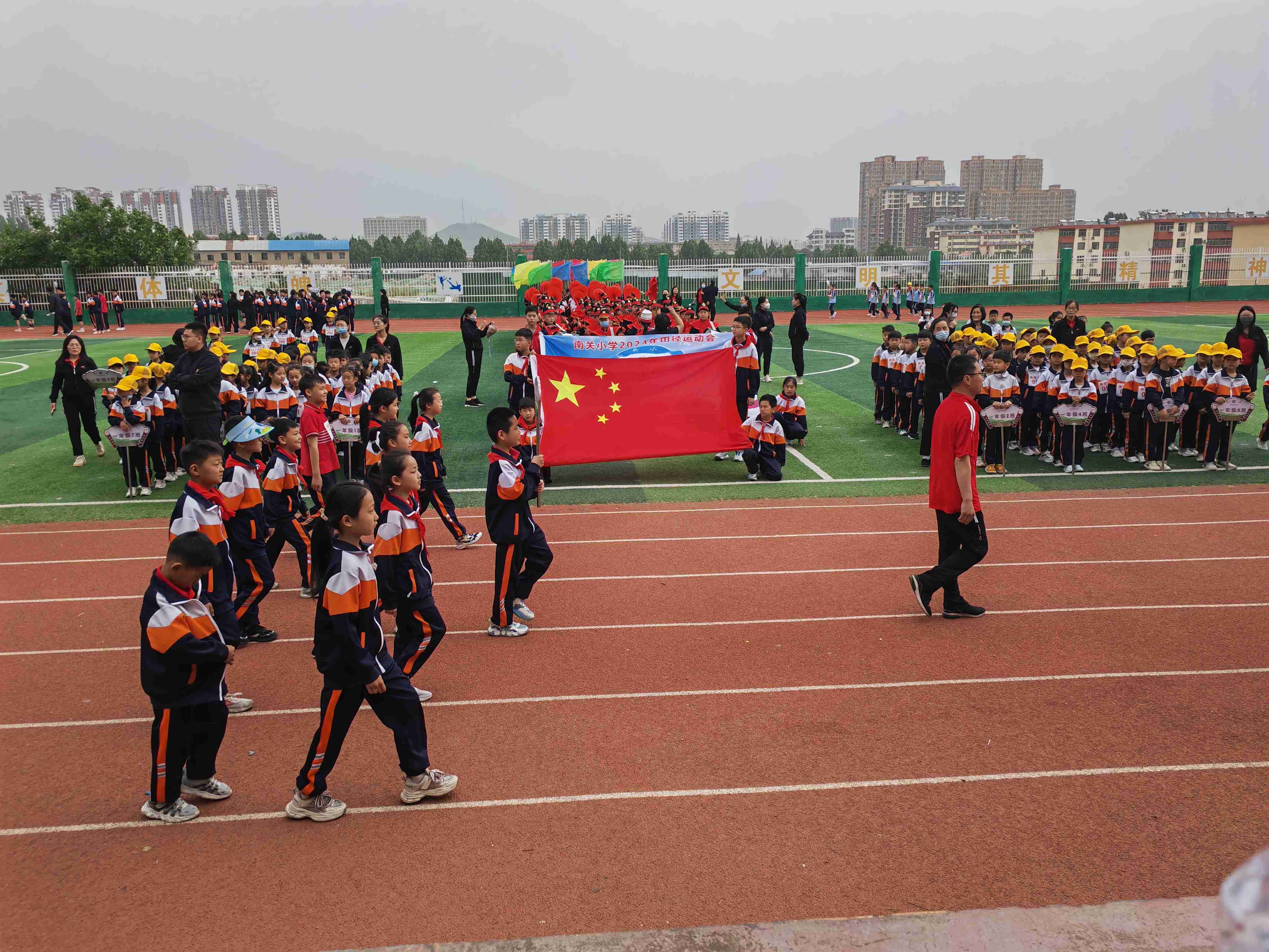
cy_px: 476
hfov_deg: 65.3
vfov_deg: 51.4
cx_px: 634
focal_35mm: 27
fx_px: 990
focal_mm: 5.53
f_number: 1.8
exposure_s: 1/1000
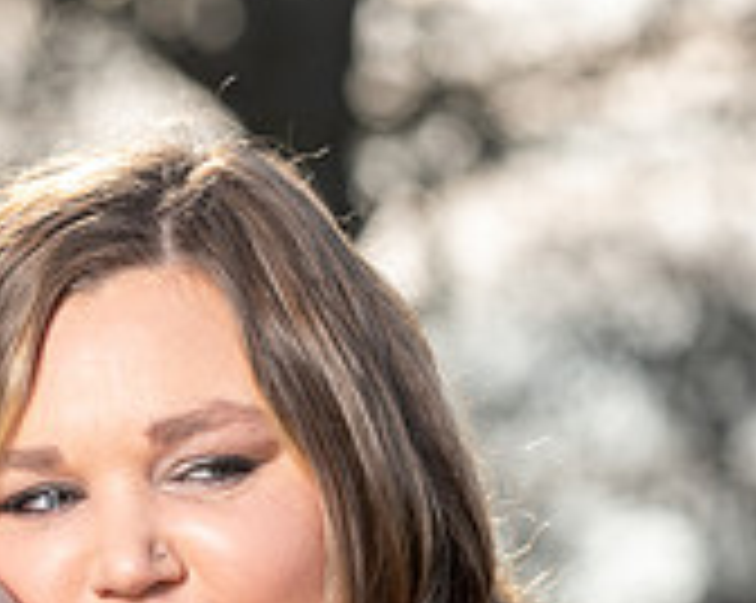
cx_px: 32
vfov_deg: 4.1
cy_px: 475
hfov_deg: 5.1
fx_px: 8425
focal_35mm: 377
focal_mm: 116
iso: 50
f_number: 4
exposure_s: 1/250
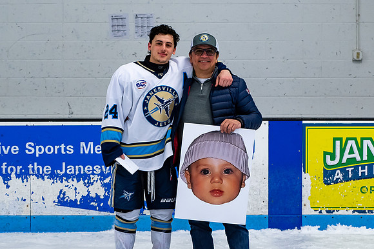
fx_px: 1133
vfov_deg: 12.5
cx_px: 180
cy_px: 117
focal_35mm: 109
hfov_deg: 18.7
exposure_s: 1/250
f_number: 4.5
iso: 500
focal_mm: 48
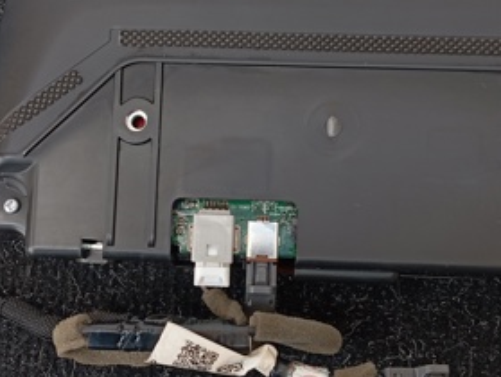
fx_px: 927
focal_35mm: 64
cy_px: 158
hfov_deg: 30.2
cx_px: 225
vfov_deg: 23.0
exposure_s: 1/100
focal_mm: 4.22
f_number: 1.8
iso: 73
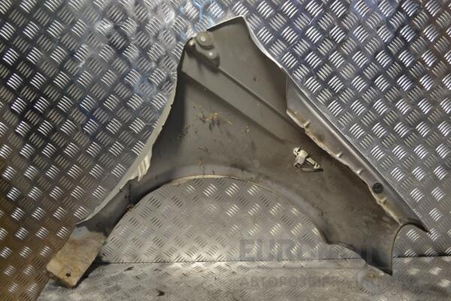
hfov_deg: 53.1
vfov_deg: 36.9
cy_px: 150
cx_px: 226
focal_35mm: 36
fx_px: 451
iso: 400
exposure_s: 1/100
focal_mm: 24
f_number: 4.5
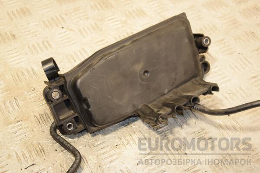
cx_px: 130
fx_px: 487
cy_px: 86
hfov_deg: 29.9
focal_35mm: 68
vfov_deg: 20.2
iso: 800
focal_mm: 45
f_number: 5.6
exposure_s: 1/200
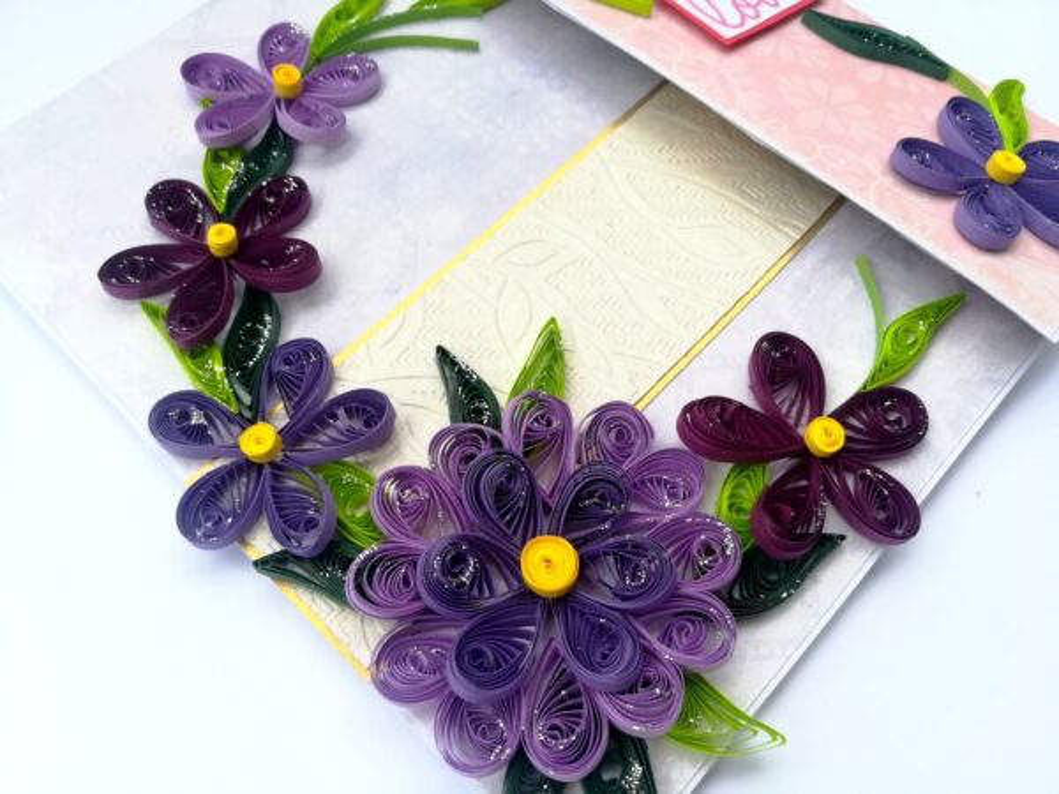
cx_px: 530
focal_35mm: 26
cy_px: 397
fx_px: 795
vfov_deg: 53.1
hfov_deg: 67.3
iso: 64
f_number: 2.2
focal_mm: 3.83
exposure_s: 1/50
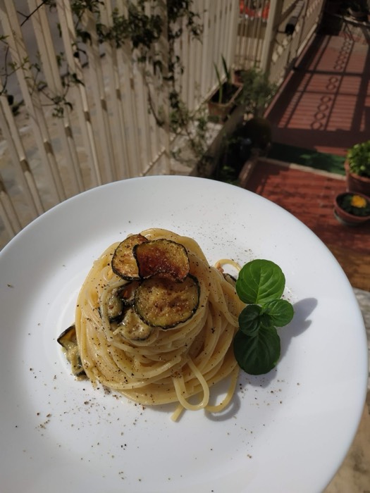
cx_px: 185
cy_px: 246
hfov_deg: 56.8
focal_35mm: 24
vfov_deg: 71.6
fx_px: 342
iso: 100
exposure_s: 1/4499
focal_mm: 3.94
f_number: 1.9
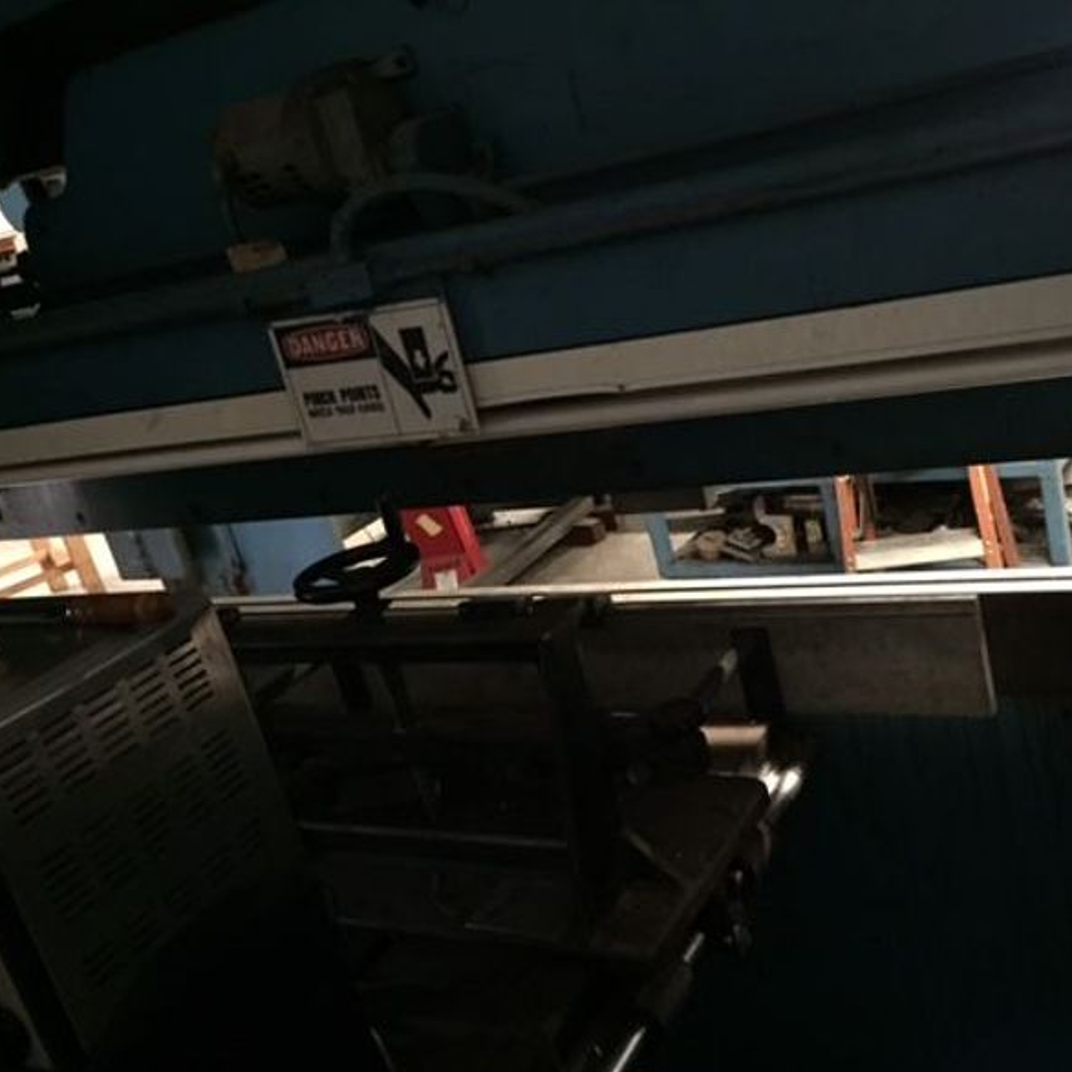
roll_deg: +13.2
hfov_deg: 47.0
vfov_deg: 47.2
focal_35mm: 35
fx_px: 1226
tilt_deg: -18.4
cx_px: 626
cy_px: 545
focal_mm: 4.15
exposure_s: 1/15
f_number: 2.2
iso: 800
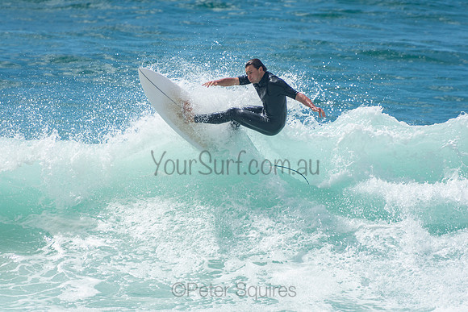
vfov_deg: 2.3
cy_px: 156
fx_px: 7801
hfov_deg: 3.4
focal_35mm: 600
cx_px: 234
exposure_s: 1/1250
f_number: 5.6
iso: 160
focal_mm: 400
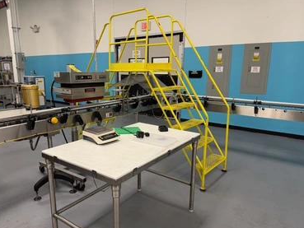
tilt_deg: -13.1
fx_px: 228
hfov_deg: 67.2
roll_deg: -0.1
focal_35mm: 26
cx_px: 142
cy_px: 120
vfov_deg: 53.1
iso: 160
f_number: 1.78
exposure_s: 1/60
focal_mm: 6.76
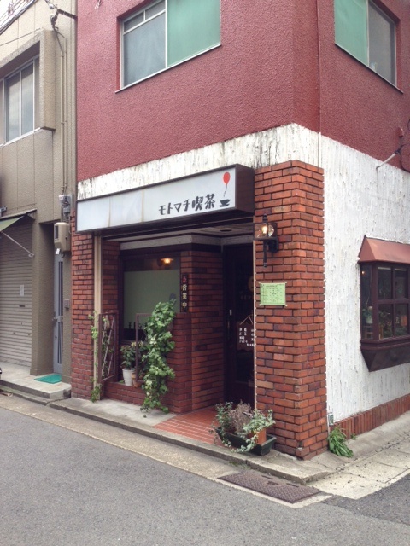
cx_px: 205
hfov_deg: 42.9
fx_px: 521
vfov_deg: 55.4
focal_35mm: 33
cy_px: 273
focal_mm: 4.13
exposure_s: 1/146
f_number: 2.4
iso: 50
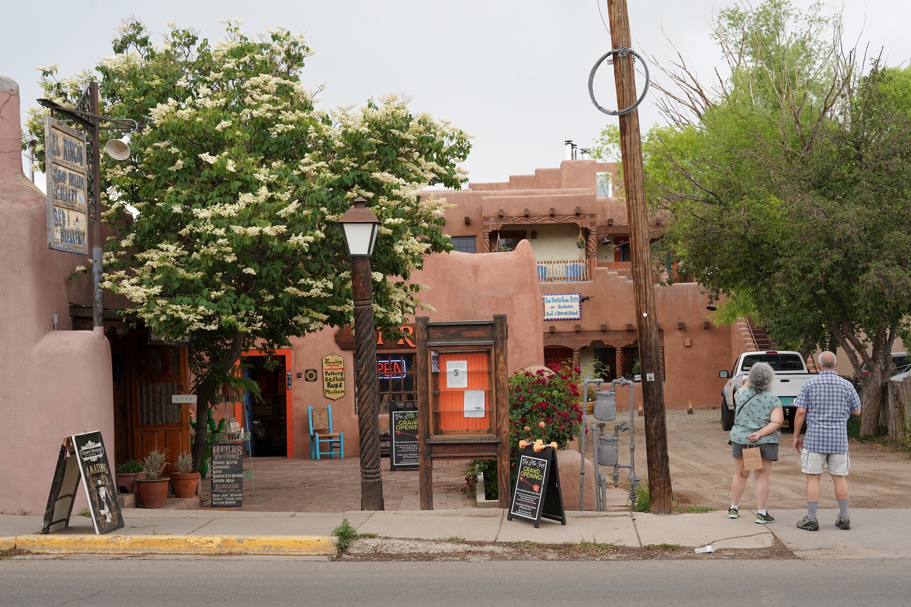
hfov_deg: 44.5
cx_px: 456
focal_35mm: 44
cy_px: 304
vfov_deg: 30.5
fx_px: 1114
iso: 640
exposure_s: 1/100
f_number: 10
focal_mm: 44
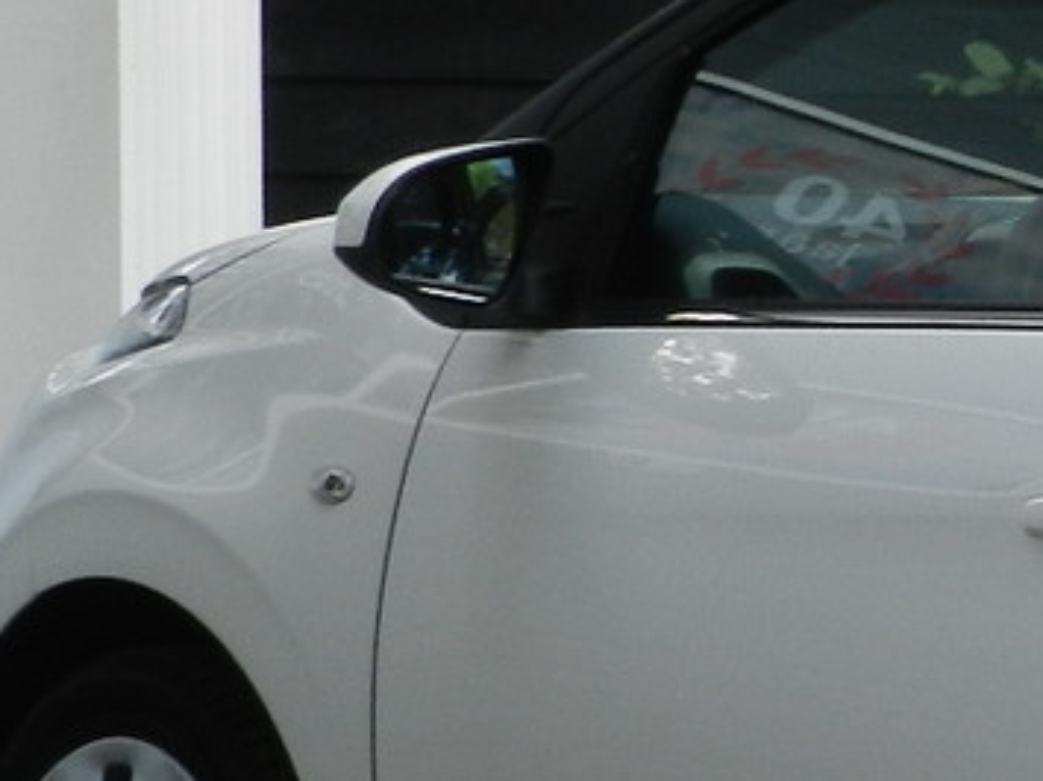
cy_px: 643
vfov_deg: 6.9
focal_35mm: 215
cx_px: 1804
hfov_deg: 8.9
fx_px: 6476
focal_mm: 9.4
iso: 160
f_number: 4.4
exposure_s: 1/160
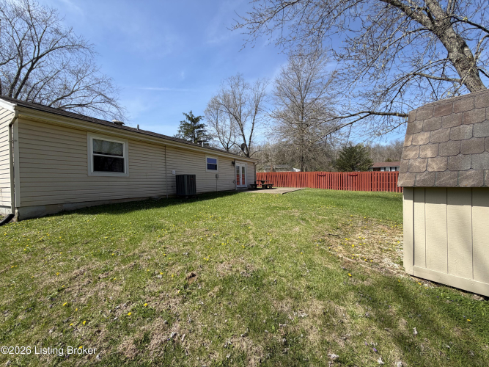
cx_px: 244
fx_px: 198
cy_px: 184
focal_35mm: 14
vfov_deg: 85.7
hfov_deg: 102.1
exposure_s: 1/770
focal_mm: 2.22
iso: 25
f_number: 2.2
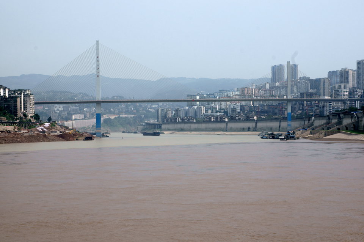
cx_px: 182
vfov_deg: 20.1
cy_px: 121
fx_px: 682
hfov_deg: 29.9
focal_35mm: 68
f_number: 13
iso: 200
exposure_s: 1/320
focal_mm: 45
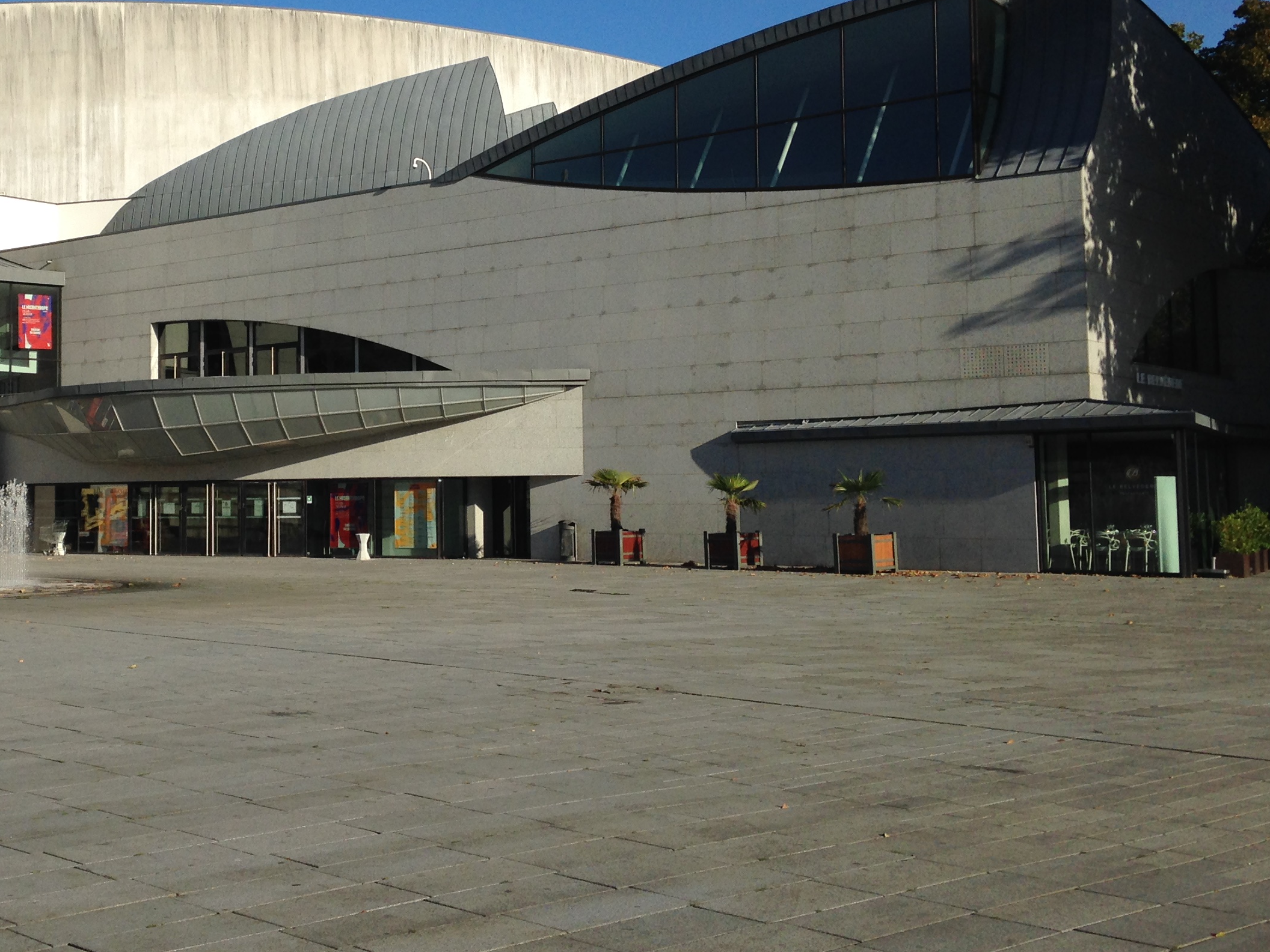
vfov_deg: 28.5
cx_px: 324
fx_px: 1871
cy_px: 380
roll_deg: +0.4
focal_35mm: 51
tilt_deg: +3.2
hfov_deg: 36.6
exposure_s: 1/2463
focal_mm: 4.12
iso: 50
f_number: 2.4
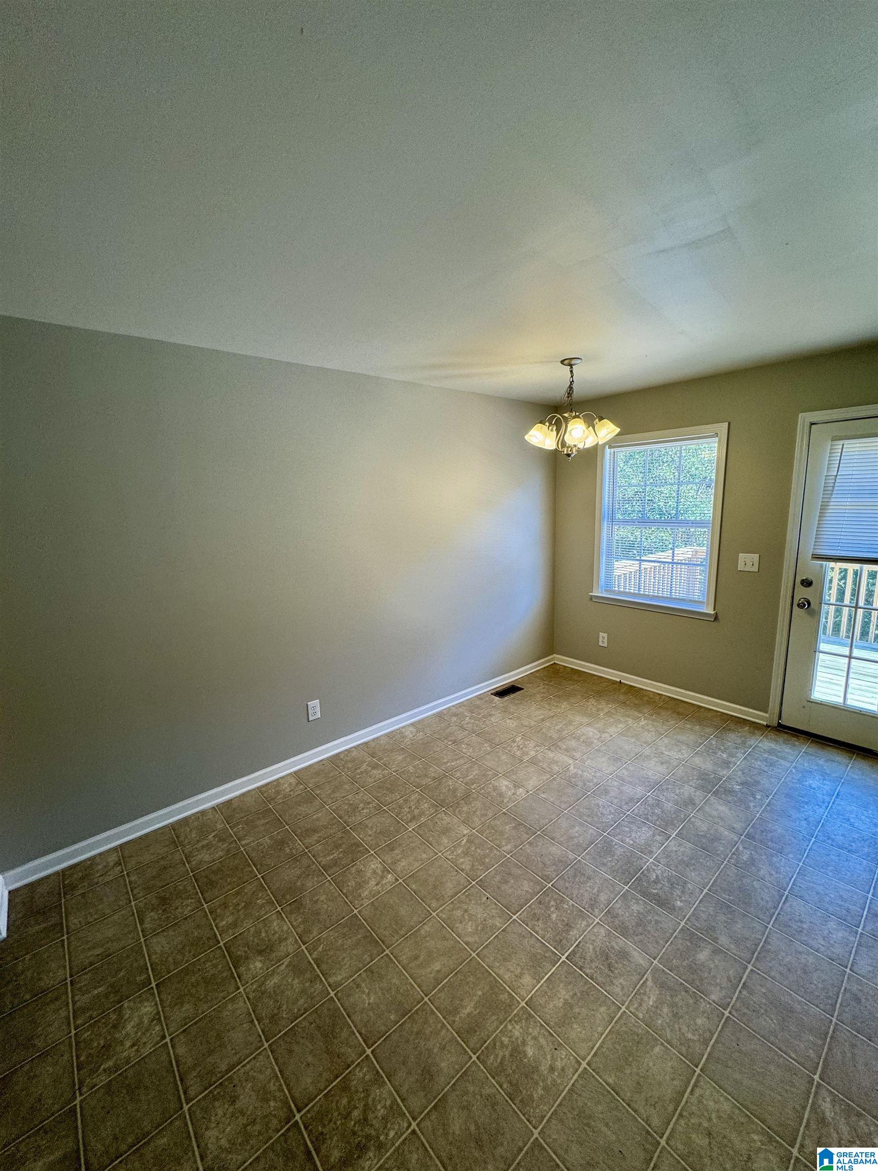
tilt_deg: -10.5
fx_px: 473
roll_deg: +2.5
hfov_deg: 85.7
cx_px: 439
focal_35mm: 14
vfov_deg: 102.1
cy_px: 586
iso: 80
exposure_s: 1/120
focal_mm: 2.22
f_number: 2.2
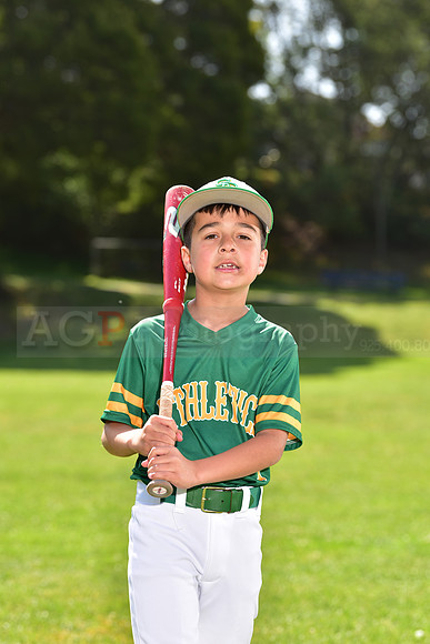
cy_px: 322
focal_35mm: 130
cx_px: 215
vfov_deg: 15.8
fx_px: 2328
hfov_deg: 10.6
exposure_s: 1/200
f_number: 5
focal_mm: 130
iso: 80
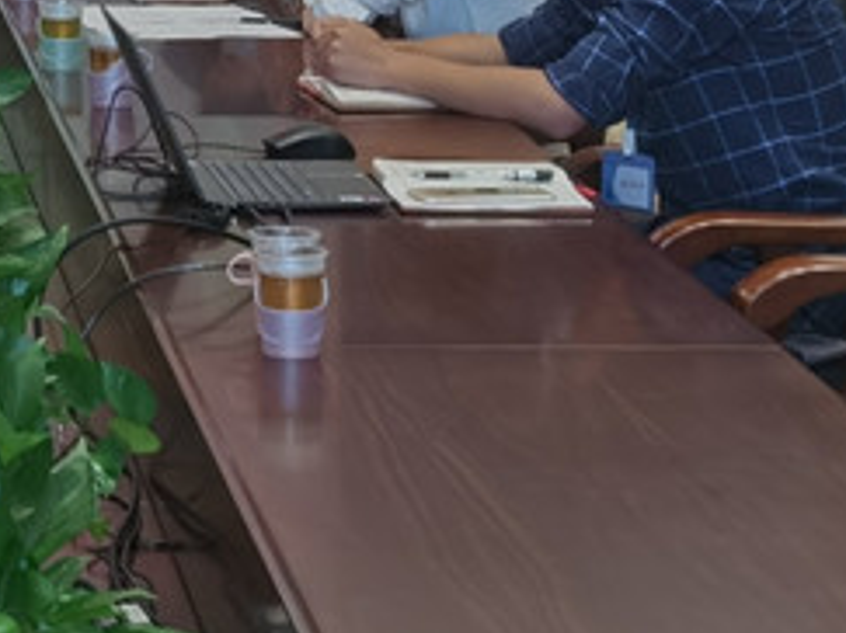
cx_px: -275
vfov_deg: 8.0
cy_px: -275
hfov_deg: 10.6
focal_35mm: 182
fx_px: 4446
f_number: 1.6
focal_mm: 5.56
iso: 50
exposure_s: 1/187
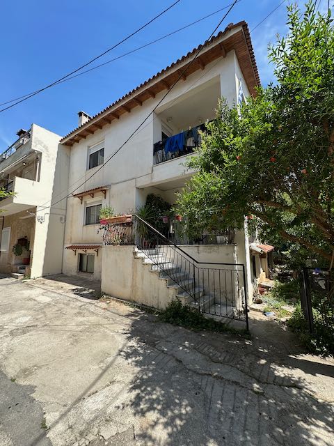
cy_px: 223
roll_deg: +0.3
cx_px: 167
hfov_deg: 85.7
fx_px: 180
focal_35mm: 14
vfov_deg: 102.1
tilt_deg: +6.8
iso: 40
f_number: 2.2
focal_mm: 2.22
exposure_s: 1/801
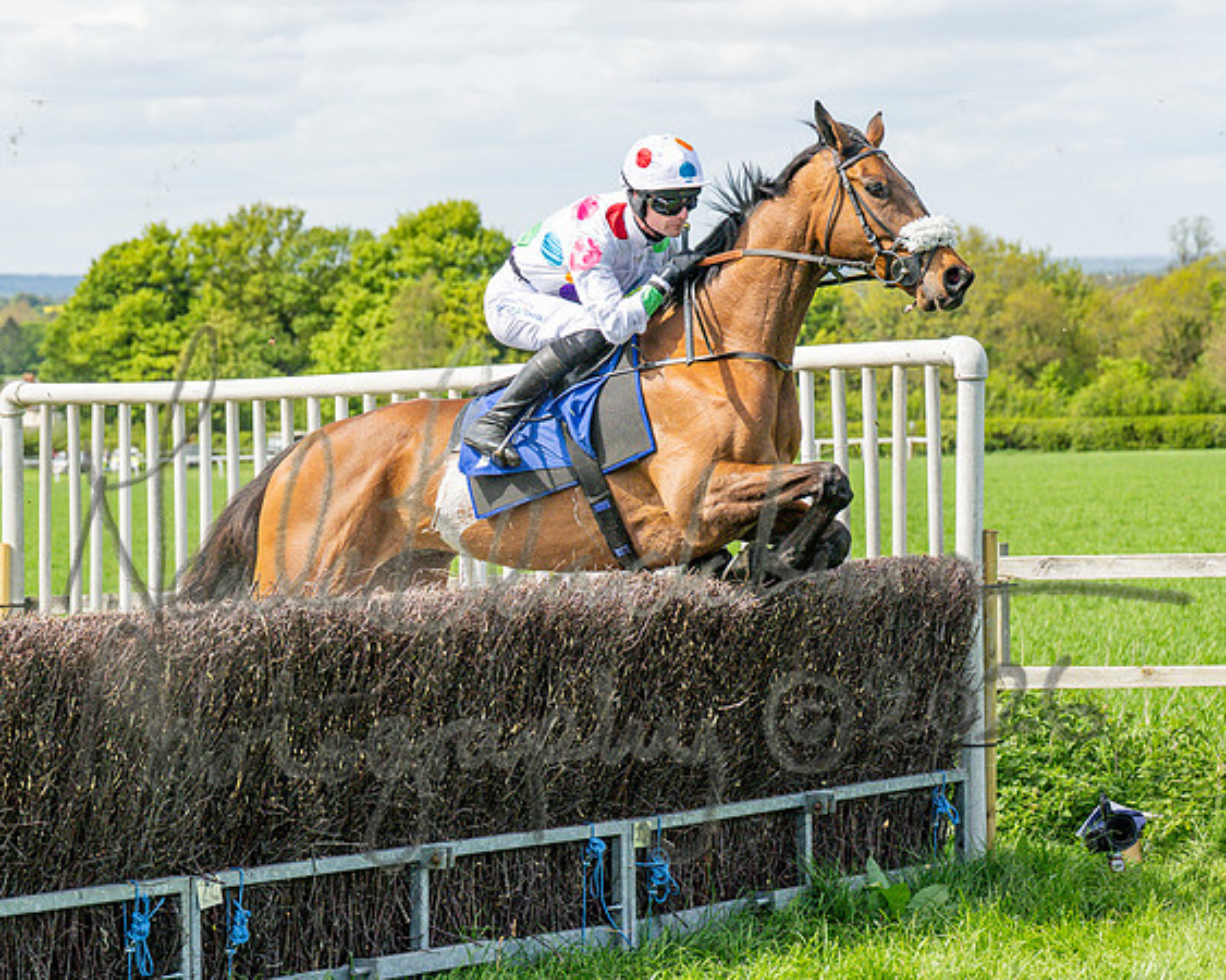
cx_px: 441
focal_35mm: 138
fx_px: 5023
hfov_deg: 13.9
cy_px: 621
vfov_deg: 11.1
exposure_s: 1/3200
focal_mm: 70
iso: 400
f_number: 4
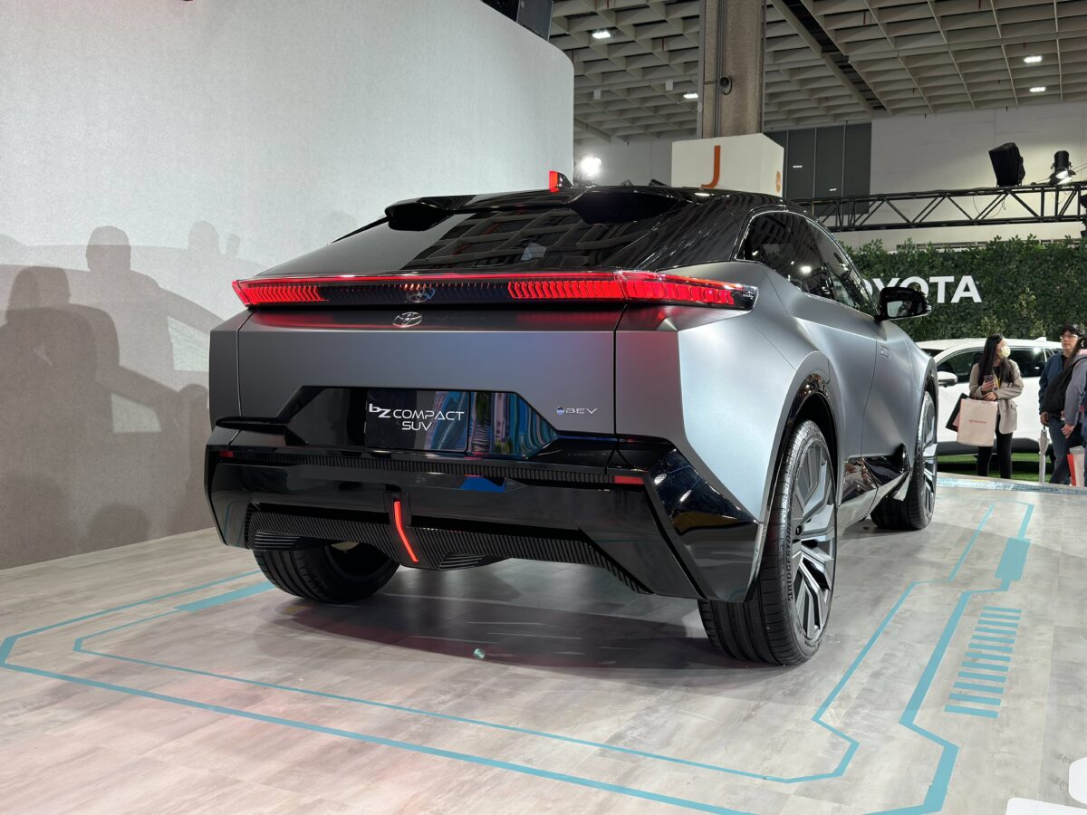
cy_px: 408
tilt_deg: -3.2
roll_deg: -0.3
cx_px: 544
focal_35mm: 35
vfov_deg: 40.7
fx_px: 1099
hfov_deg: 52.6
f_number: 1.78
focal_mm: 6.86
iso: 80
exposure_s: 1/113
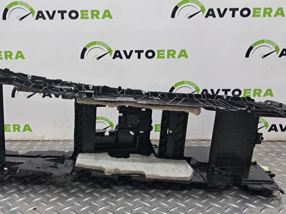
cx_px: 121
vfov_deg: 41.5
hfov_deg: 53.8
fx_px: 281
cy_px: 128
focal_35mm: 34
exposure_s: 1/50
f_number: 1.8
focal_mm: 4
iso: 125
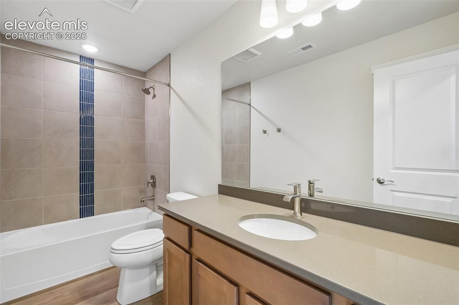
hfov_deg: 100.4
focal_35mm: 15
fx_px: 191
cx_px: 230
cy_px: 152
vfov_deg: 77.3
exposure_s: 1/8
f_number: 8
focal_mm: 10
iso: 800
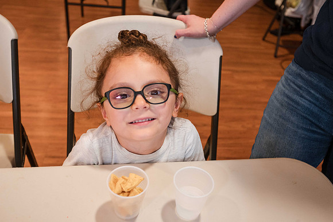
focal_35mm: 32
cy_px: 110
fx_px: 294
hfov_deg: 59.0
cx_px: 166
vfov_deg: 41.4
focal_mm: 29
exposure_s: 1/125
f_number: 4
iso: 3200
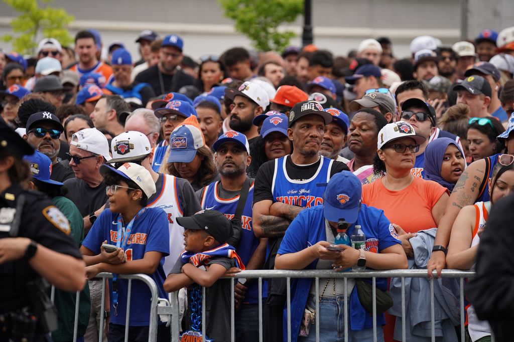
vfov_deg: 6.9
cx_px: 257
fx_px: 2854
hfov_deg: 10.3
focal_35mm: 200
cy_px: 171
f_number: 4
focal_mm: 200
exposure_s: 1/640
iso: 400
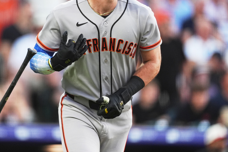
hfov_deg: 2.3
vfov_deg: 1.6
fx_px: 5567
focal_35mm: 879
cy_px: 51
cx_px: 65
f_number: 4
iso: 1600
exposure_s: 1/1600
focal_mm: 600
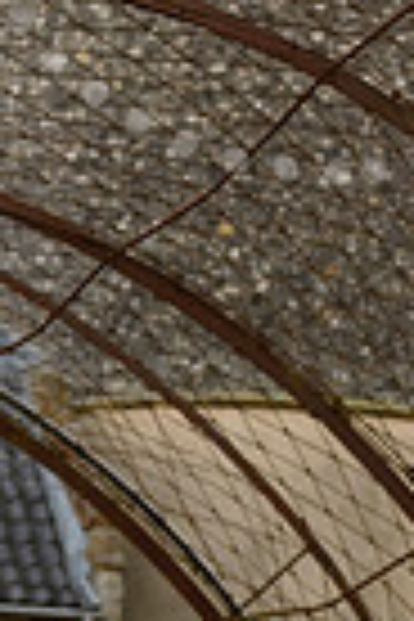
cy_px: -243
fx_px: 4036
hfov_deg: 5.9
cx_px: 338
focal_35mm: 234
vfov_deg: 8.6
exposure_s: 1/160
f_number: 7.1
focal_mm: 48
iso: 400
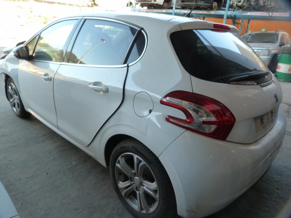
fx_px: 210
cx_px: 146
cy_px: 109
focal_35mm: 25
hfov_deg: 69.4
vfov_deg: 54.9
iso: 160
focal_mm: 4.5
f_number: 2.8
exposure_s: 1/60
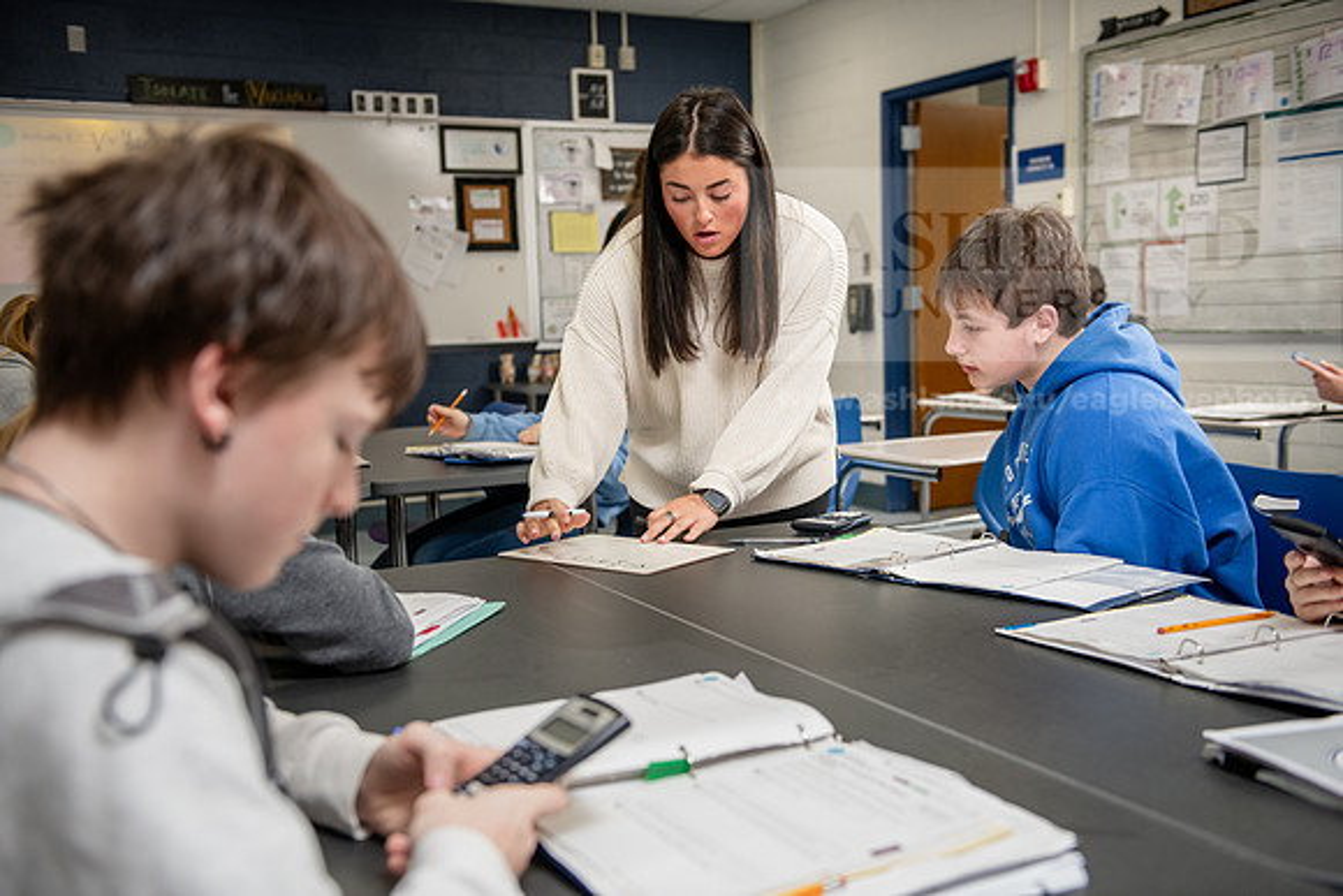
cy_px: 448
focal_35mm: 38
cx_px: 672
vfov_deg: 35.1
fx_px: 1418
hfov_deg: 50.7
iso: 1000
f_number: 3.2
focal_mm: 38
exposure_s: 1/200
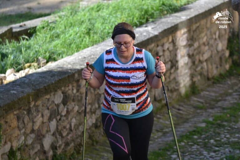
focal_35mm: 225
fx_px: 1500
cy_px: 80
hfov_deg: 9.1
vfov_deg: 6.1
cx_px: 120
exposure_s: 1/640
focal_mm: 150
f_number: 5
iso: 400
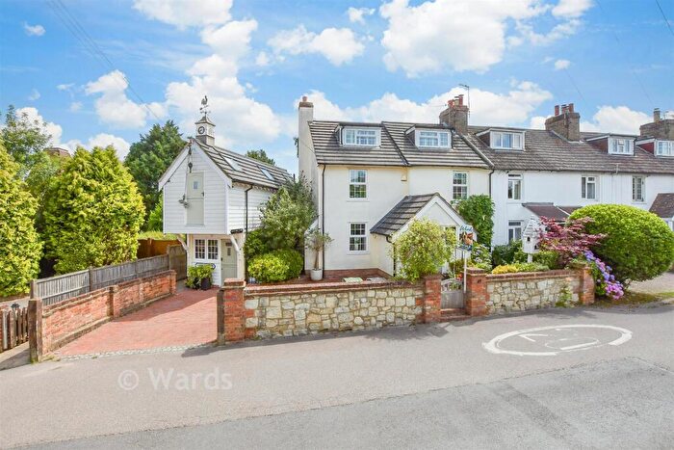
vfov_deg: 77.4
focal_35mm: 15
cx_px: 337
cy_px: 225
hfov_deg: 100.4
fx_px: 281
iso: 400
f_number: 8
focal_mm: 10
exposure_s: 1/1250
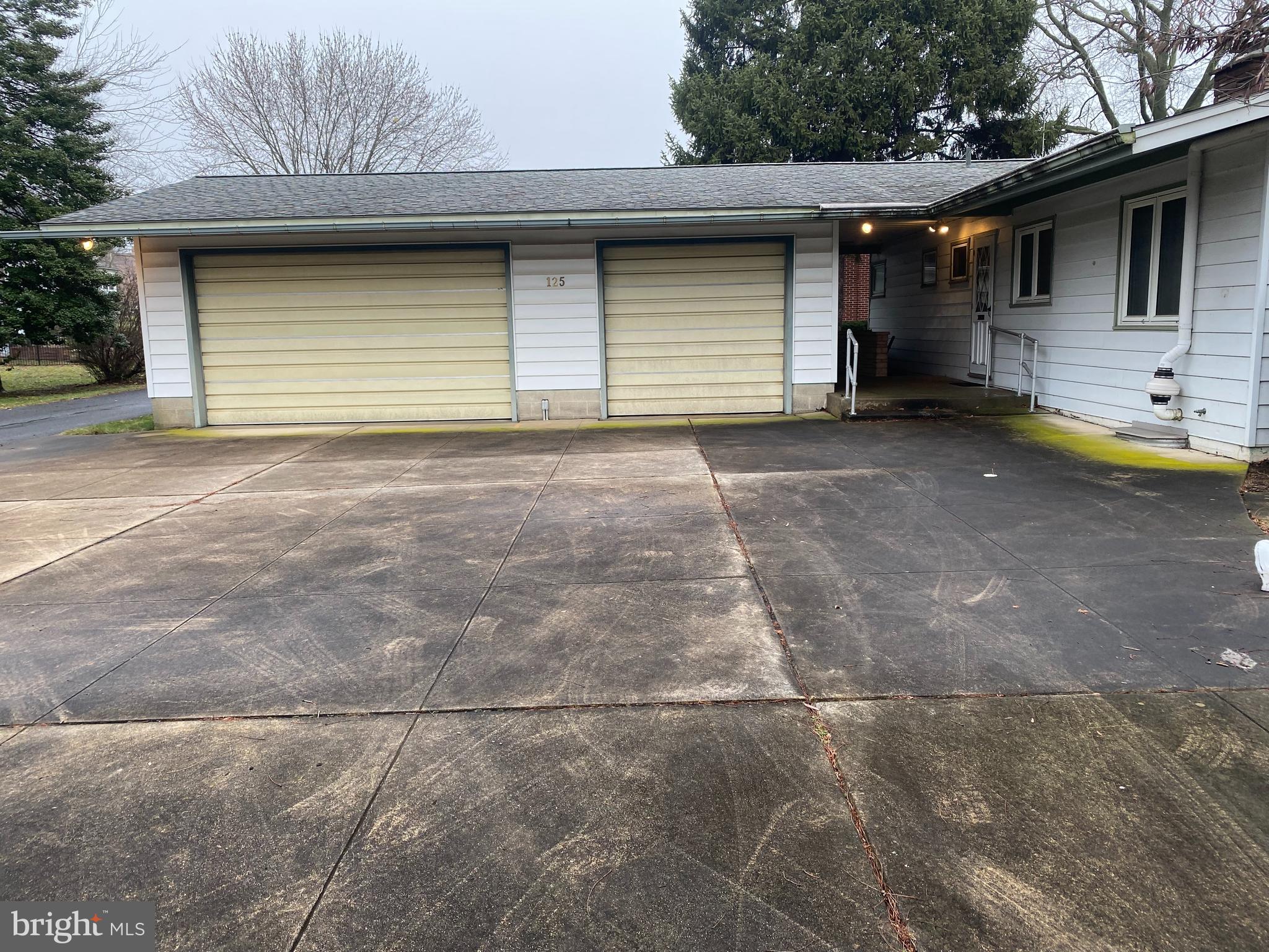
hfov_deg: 67.3
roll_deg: +1.5
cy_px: 476
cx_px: 634
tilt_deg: -9.2
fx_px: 953
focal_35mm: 26
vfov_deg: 53.1
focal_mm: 4.25
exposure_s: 1/122
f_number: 1.8
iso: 40
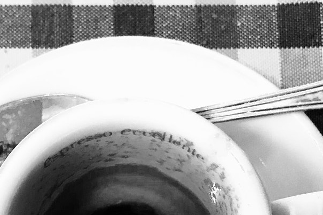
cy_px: 242
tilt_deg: -84.3
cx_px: 137
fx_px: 691
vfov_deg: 17.1
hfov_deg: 26.3
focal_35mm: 77
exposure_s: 1/17
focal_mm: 3.99
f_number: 1.8
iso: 50
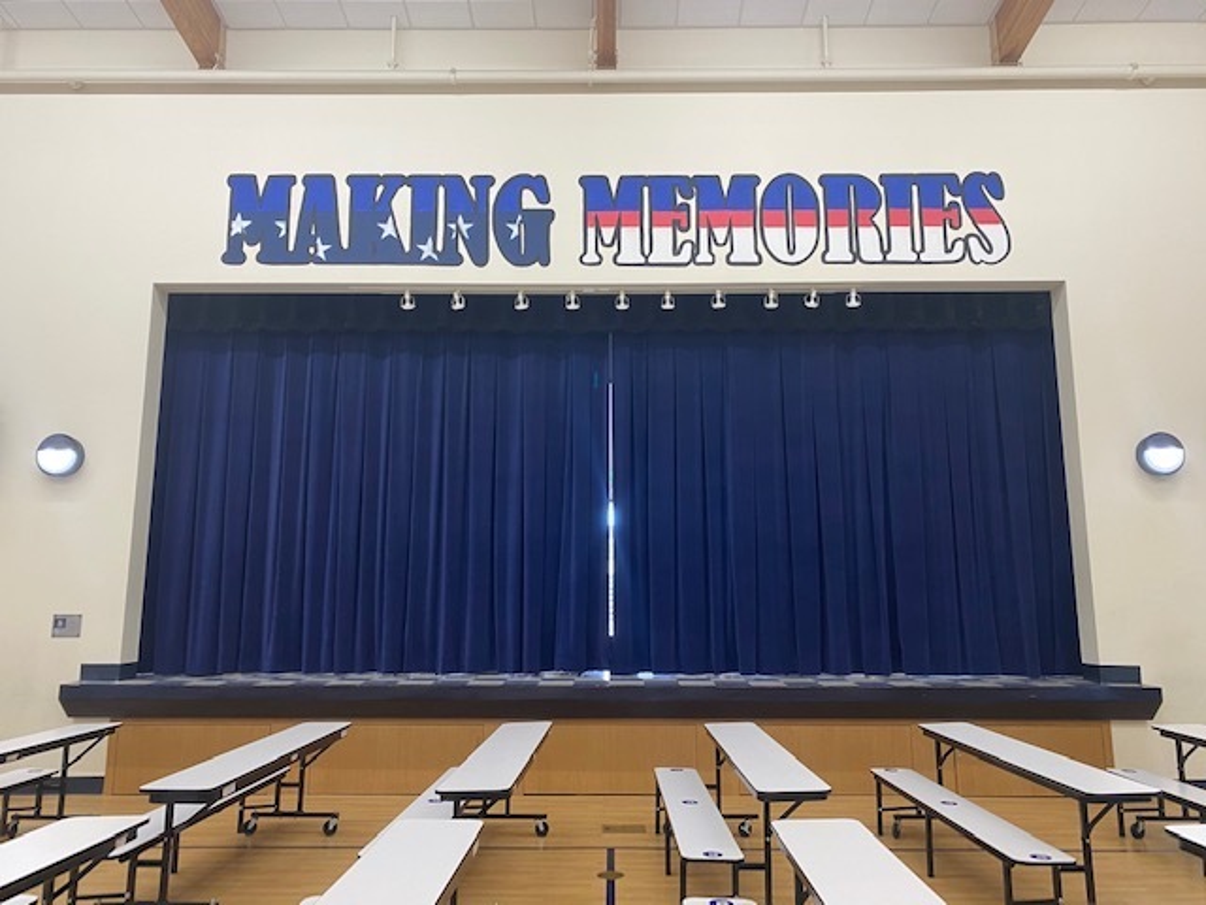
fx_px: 906
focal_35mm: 26
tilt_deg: +8.4
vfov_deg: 53.1
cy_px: 452
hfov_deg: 67.3
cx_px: 603
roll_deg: -0.3
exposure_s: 1/60
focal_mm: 4.25
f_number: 1.8
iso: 100
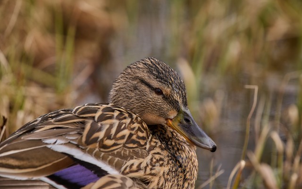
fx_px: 4214
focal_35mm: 512
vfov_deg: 2.6
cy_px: 100
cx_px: 151
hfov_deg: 4.1
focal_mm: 500
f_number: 7.1
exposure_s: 1/400
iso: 400
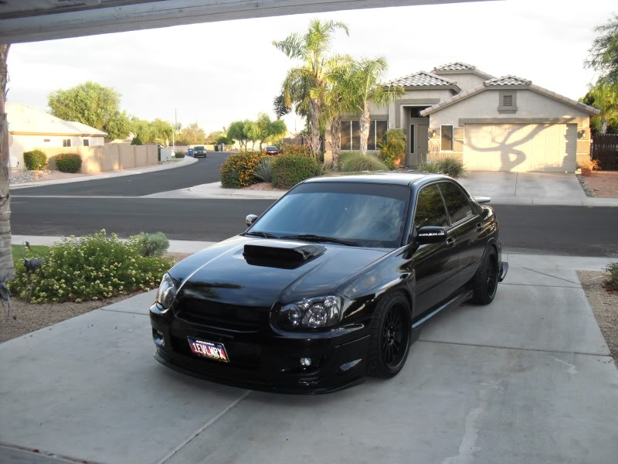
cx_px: 309
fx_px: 643
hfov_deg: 51.4
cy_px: 232
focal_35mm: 36
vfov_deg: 39.7
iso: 200
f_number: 3.1
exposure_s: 1/100
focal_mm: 6.3
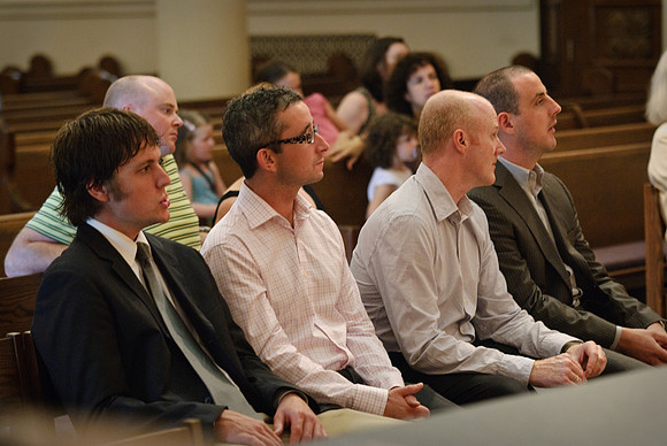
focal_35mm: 138
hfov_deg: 14.8
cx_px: 334
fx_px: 2559
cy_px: 223
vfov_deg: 10.0
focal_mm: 92
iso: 800
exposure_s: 1/20
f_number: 2.8
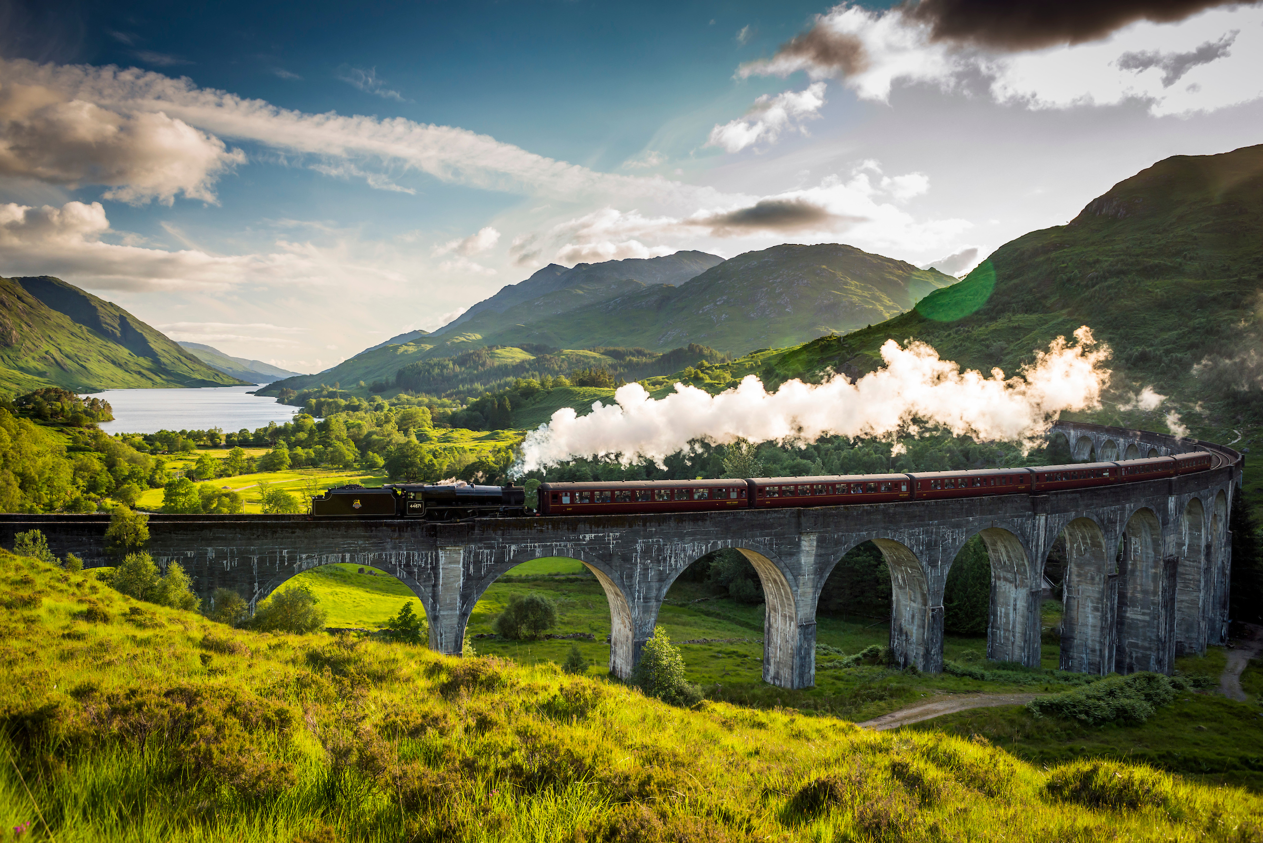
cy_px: 422
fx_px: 1088
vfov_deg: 42.4
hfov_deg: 60.3
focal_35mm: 31
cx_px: 632
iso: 500
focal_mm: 31
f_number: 6.3
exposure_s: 1/320
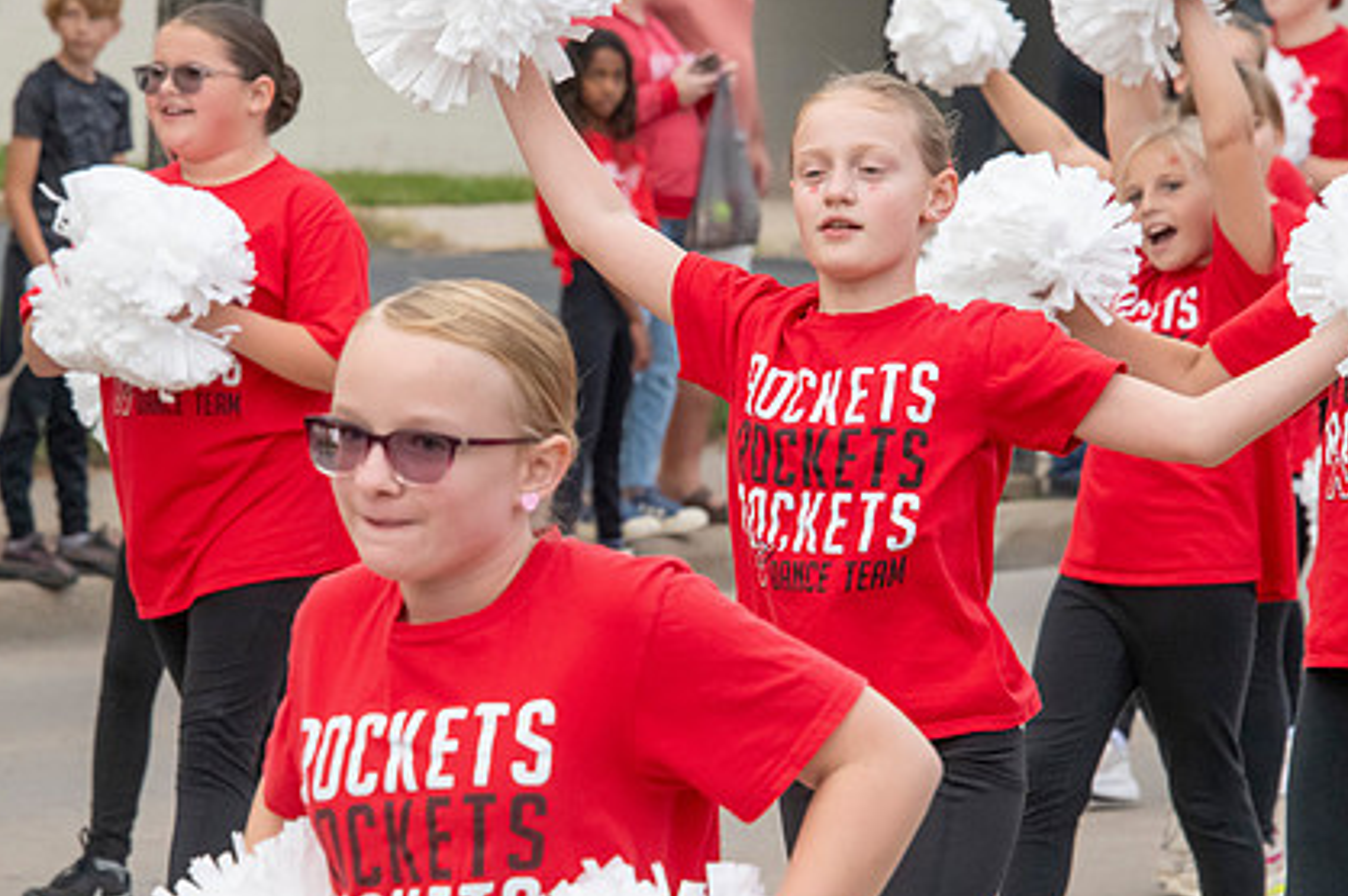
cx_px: 564
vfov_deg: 5.2
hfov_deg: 7.8
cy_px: 588
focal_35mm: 264
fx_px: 9877
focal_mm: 190
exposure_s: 1/400
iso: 3200
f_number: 11
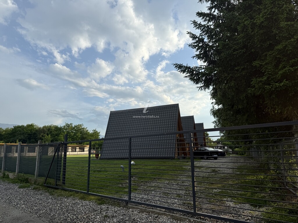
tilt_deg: +11.2
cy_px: 112
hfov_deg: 71.6
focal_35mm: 24
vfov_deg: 56.8
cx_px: 149
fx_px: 207
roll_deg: +1.4
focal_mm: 6.76
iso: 80
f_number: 1.78
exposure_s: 1/3425
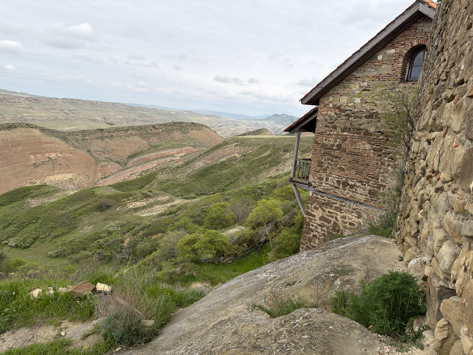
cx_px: 236
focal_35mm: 24
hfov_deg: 71.6
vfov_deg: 56.8
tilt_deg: -10.4
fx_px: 328
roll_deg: -5.1
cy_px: 178
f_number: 1.78
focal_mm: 6.76
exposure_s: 1/3425
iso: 80
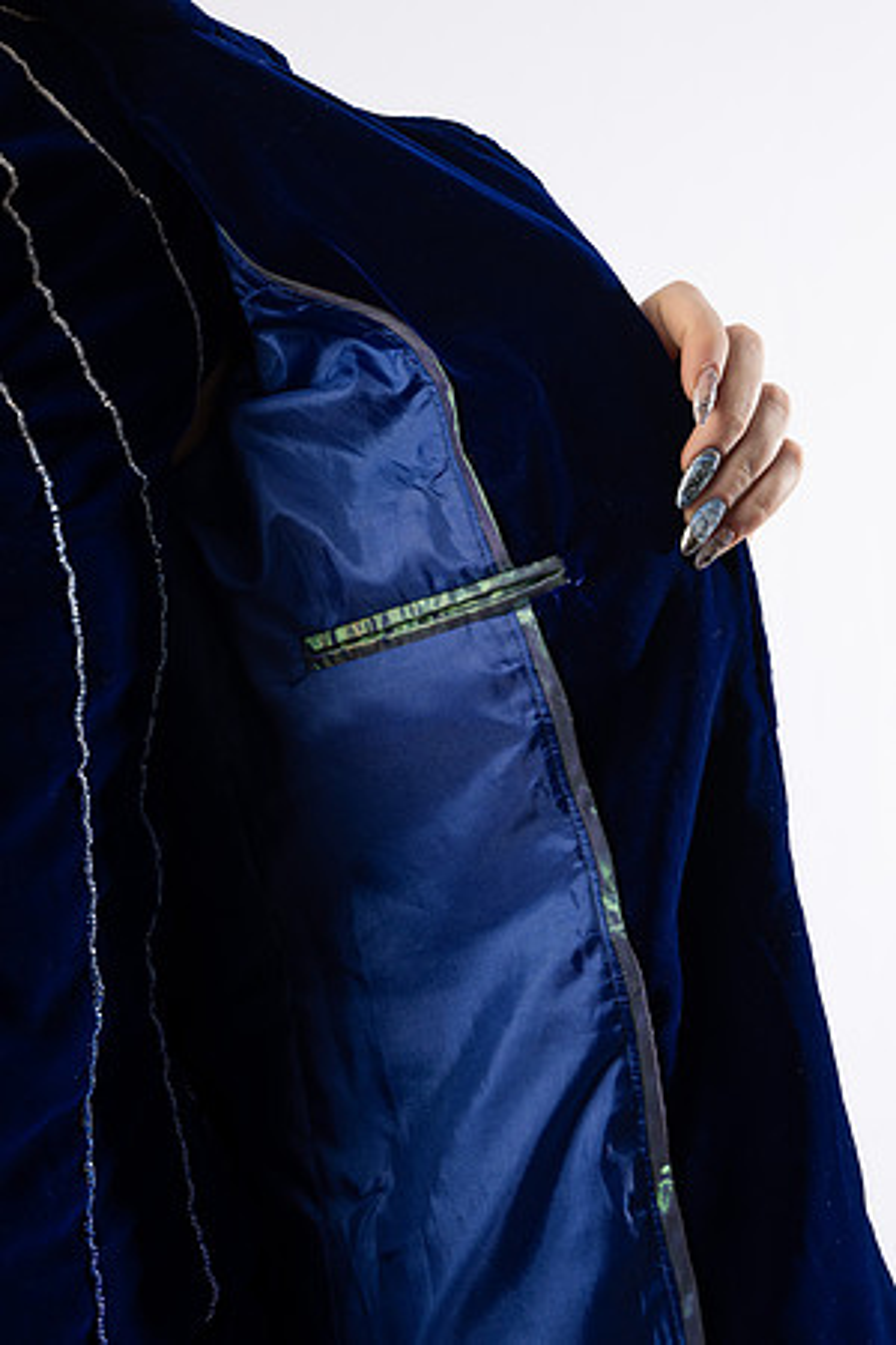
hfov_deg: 19.5
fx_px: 2613
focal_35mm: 70
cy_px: 672
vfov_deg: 28.8
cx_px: 448
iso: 100
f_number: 8
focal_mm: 70
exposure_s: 1/125
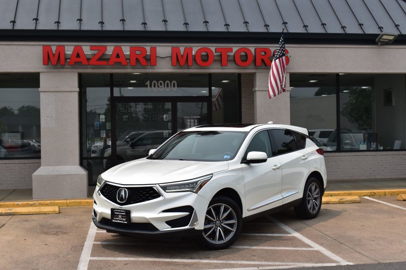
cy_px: 135
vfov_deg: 26.5
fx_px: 575
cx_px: 203
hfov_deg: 38.9
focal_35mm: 51
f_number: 11
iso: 220
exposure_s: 1/500
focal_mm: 34
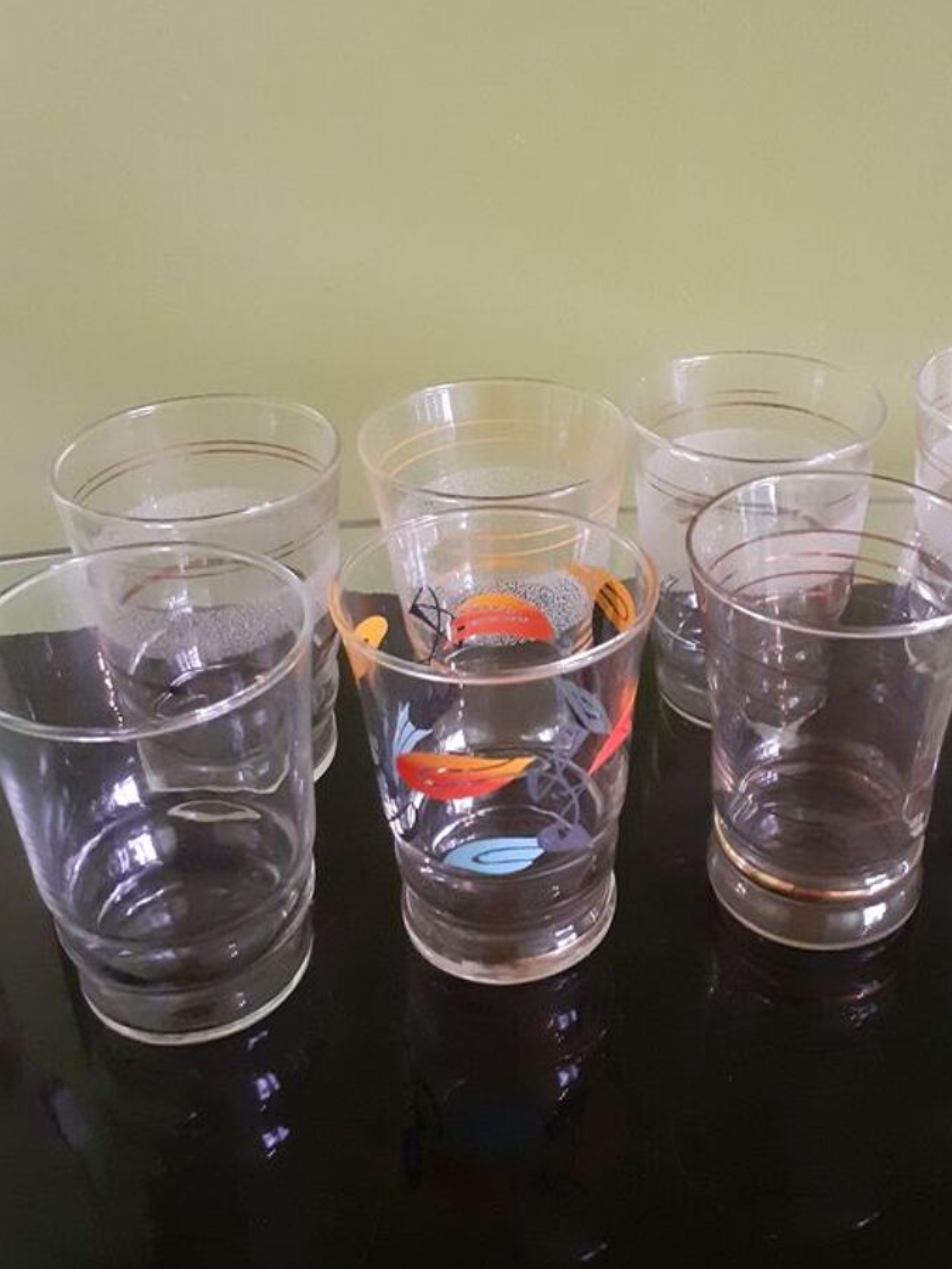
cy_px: 532
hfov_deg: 35.6
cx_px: 643
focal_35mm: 40
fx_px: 1467
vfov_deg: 46.6
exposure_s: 1/25
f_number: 1.9
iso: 500
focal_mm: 3.6
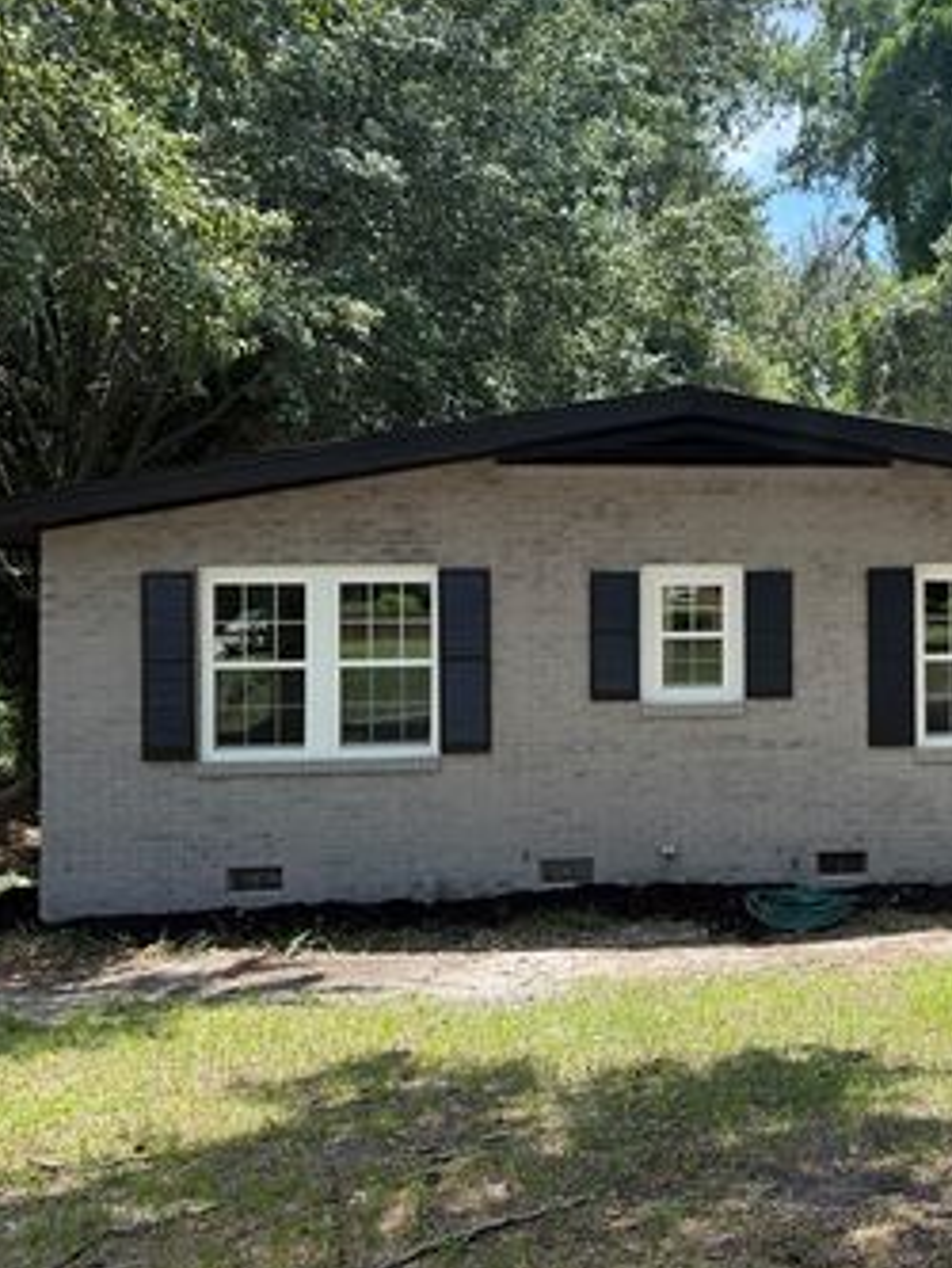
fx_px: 1319
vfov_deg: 51.3
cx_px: 845
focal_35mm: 36
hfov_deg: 37.3
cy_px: 607
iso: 80
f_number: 1.78
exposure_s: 1/1091
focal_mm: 6.76
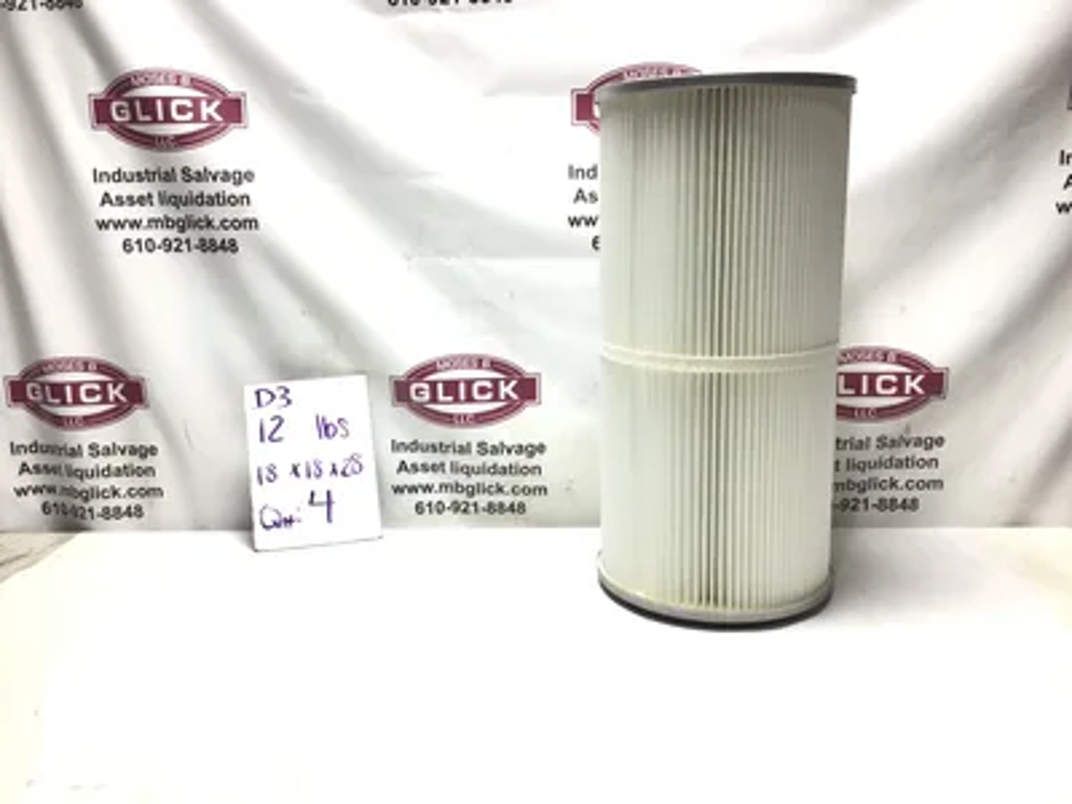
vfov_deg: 45.4
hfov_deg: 58.4
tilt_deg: -12.8
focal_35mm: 31
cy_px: 402
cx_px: 536
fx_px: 960
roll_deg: +1.9
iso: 25
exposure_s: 1/60
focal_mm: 3.3
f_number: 2.4
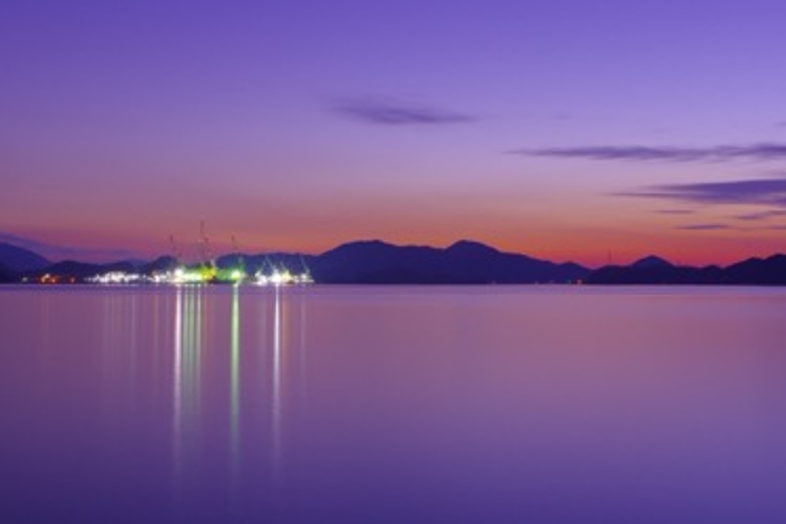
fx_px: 1179
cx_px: 451
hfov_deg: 36.8
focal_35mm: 54
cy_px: 229
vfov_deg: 25.1
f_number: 11
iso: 100
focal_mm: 28
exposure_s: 131
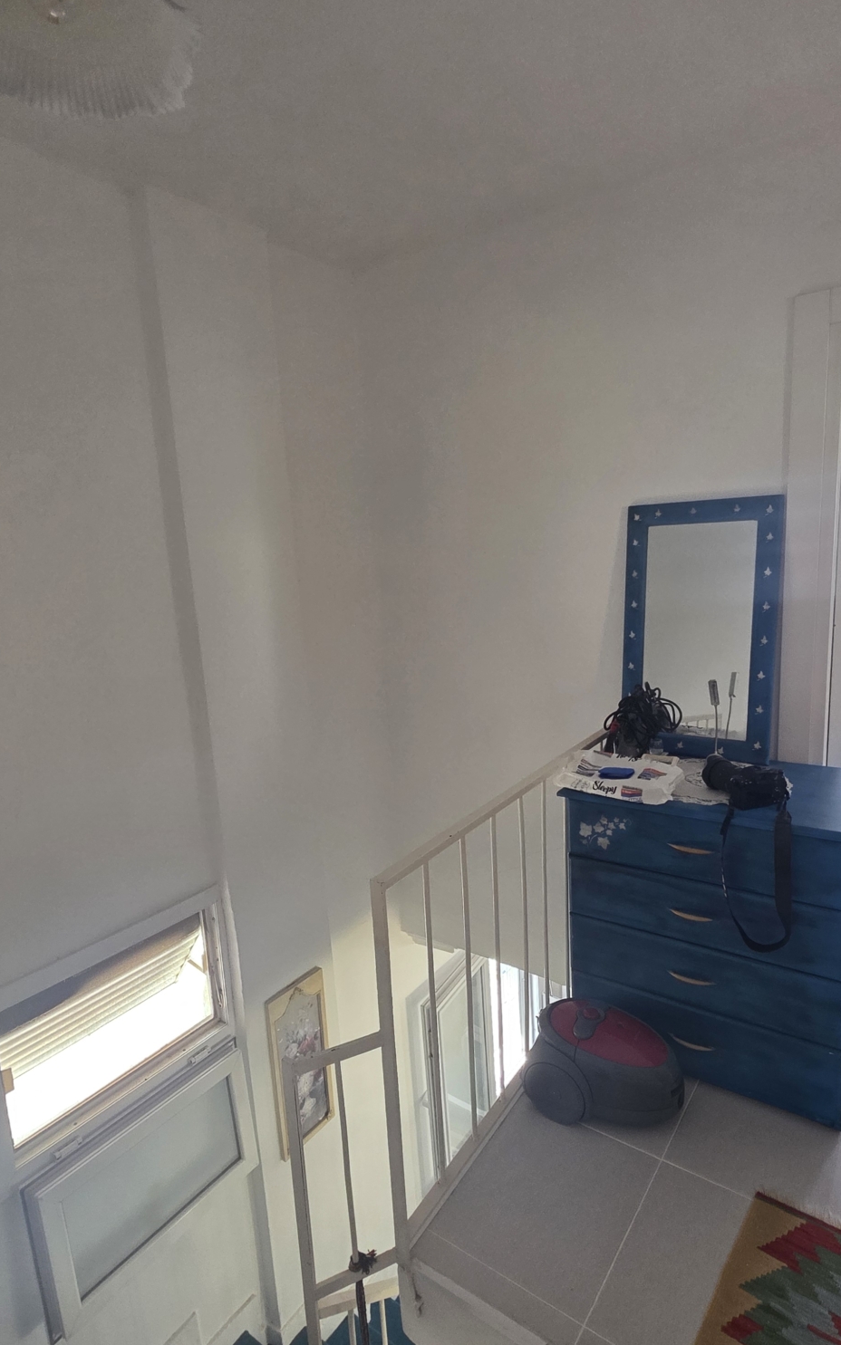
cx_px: 391
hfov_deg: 62.1
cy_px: 677
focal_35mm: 19
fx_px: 697
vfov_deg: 88.0
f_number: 1.9
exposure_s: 1/100
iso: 125
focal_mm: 2.2
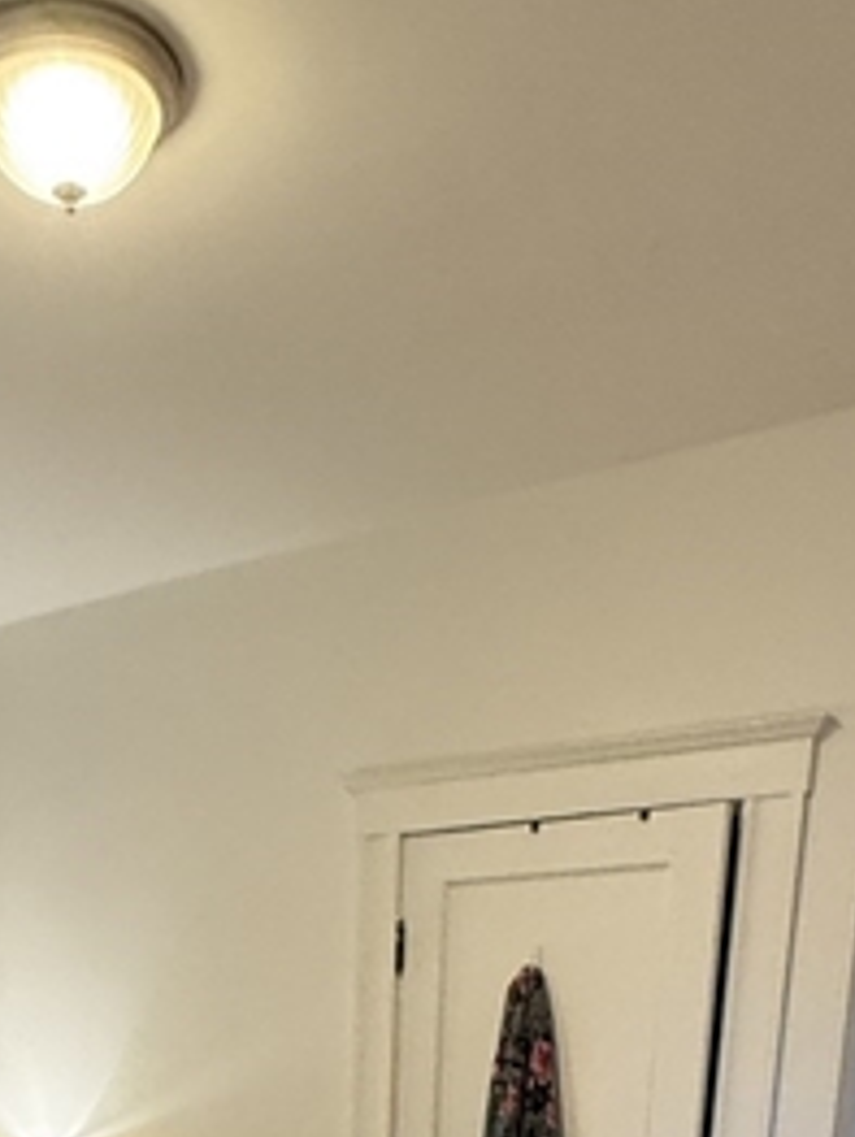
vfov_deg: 34.9
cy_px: 1406
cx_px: 208
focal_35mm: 41
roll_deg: +0.6
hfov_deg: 34.4
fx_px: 1348
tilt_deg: -15.0
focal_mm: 2.22
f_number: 2.2
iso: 320
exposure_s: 1/60
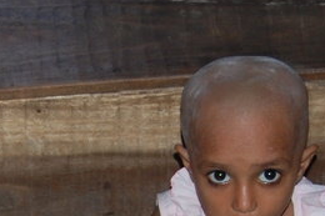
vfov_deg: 7.6
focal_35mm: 177
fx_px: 1597
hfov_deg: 11.5
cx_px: -8
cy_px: 322
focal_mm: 30
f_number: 4.2
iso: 400
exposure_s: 1/60
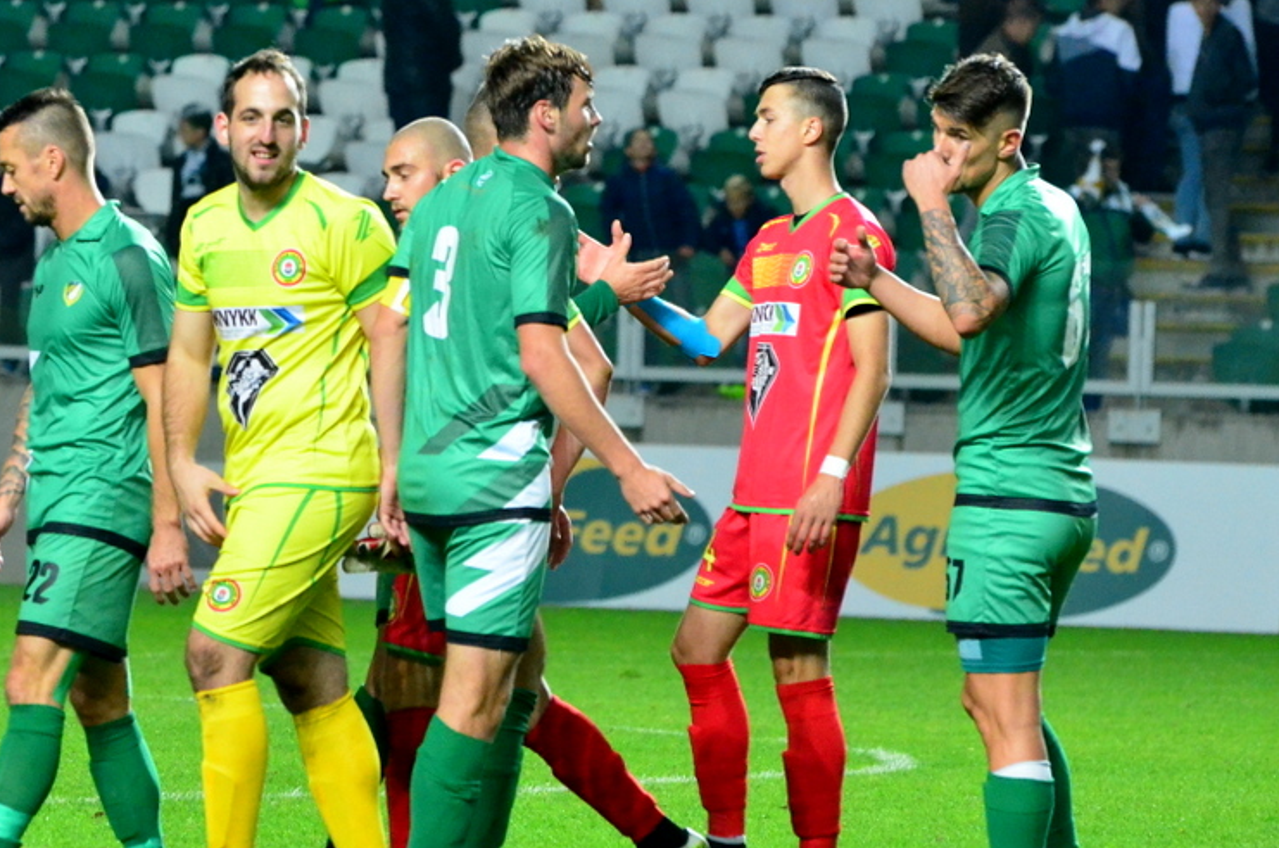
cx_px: 299
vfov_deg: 3.1
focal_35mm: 437
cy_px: 329
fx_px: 15495
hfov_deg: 4.7
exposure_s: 1/400
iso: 5000
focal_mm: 180
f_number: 5
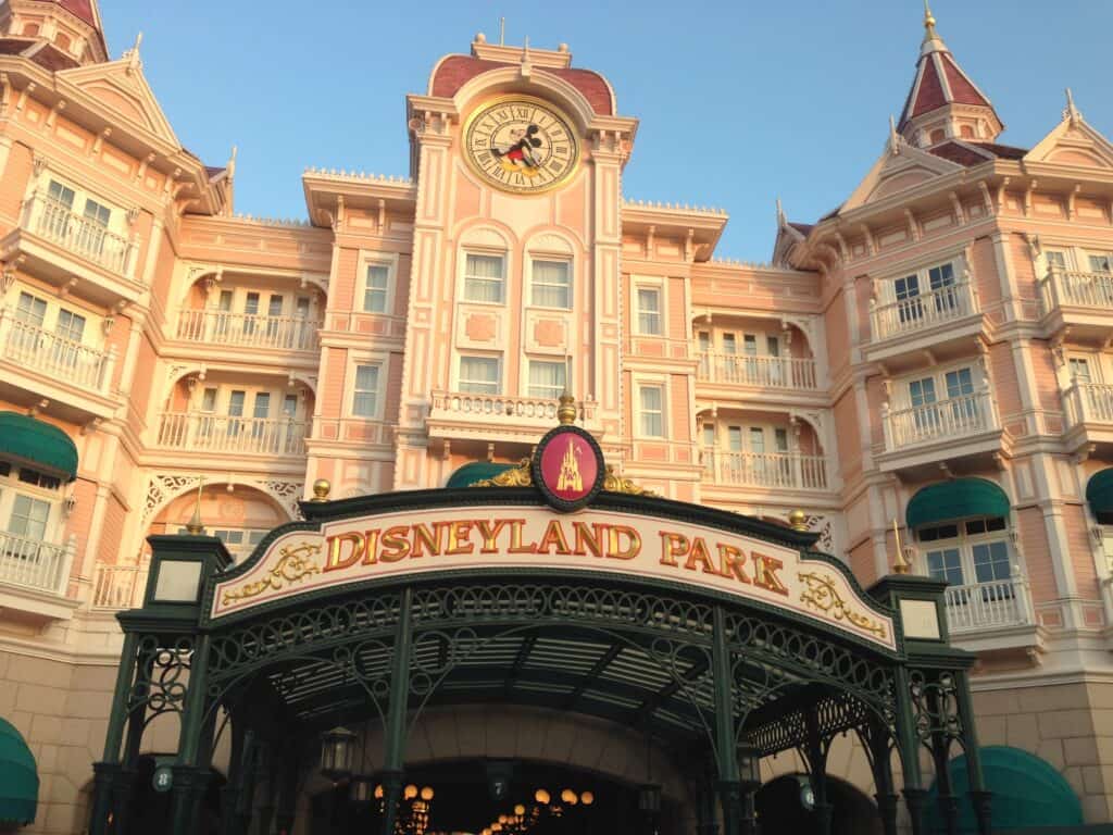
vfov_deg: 42.9
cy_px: 418
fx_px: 1061
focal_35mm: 33
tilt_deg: +23.2
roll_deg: -3.0
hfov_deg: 55.4
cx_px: 556
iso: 50
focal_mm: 4.12
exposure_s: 1/290
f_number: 2.4
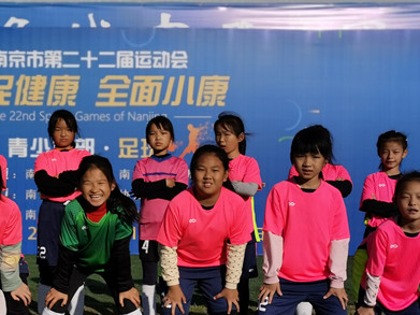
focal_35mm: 68
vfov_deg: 21.6
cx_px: 84
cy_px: 188
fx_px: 825
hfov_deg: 28.0
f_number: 1.6
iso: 50
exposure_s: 1/10204
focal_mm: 5.56
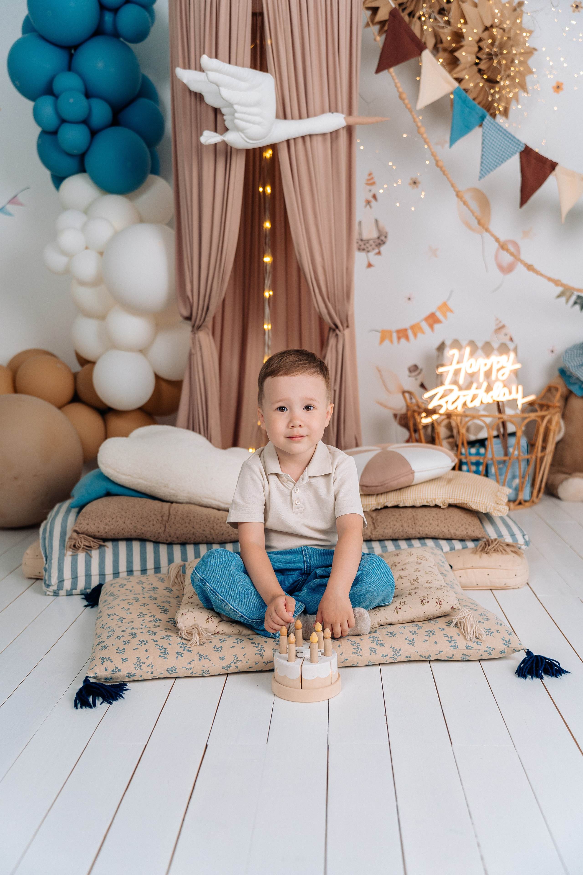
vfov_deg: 53.1
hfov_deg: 36.9
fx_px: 874
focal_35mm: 36
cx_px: 292
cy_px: 438
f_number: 2.8
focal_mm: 36
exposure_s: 1/320
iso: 320
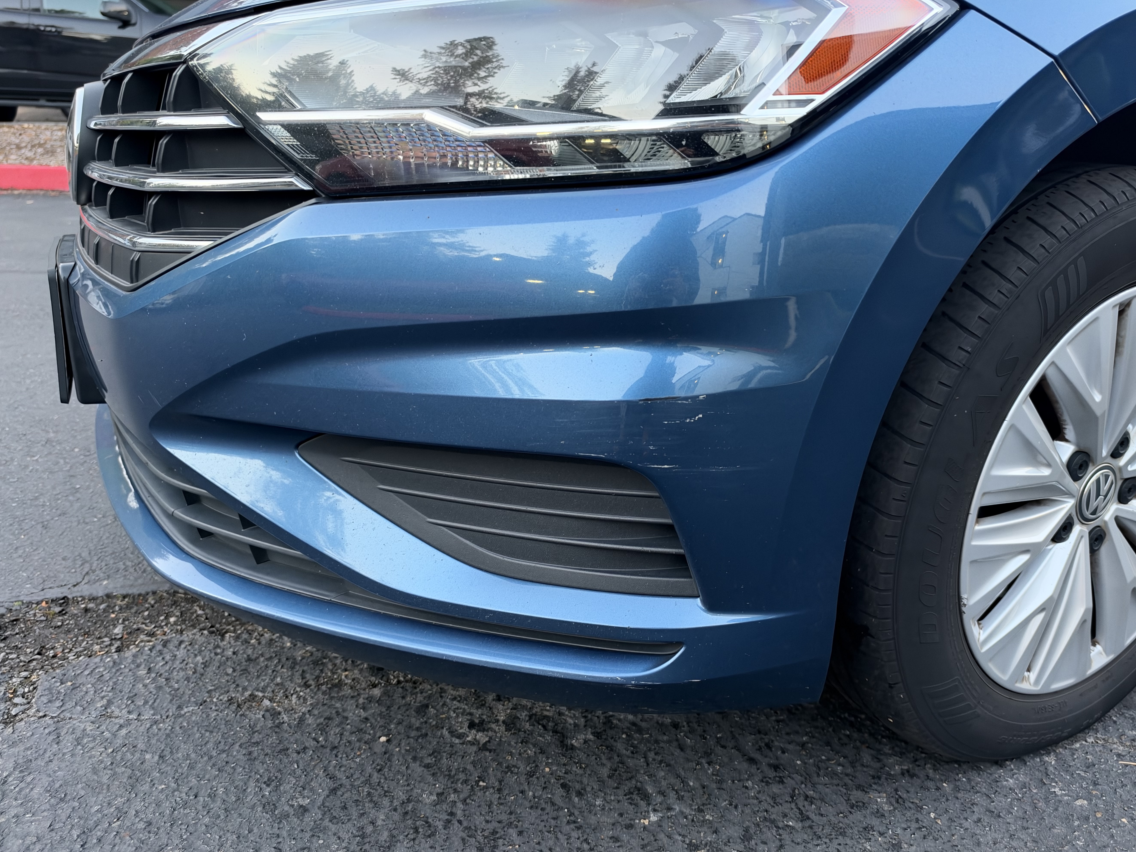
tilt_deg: -20.8
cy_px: 453
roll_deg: -1.3
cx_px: 614
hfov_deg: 67.2
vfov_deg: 53.0
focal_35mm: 26
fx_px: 853
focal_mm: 6.93
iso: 500
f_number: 1.48
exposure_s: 1/60
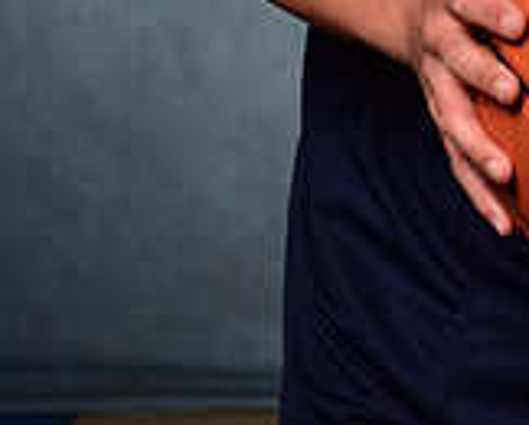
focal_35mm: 235
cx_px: 580
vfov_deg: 6.4
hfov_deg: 8.2
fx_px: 3684
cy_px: -490
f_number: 5
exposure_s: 1/200
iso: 100
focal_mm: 70
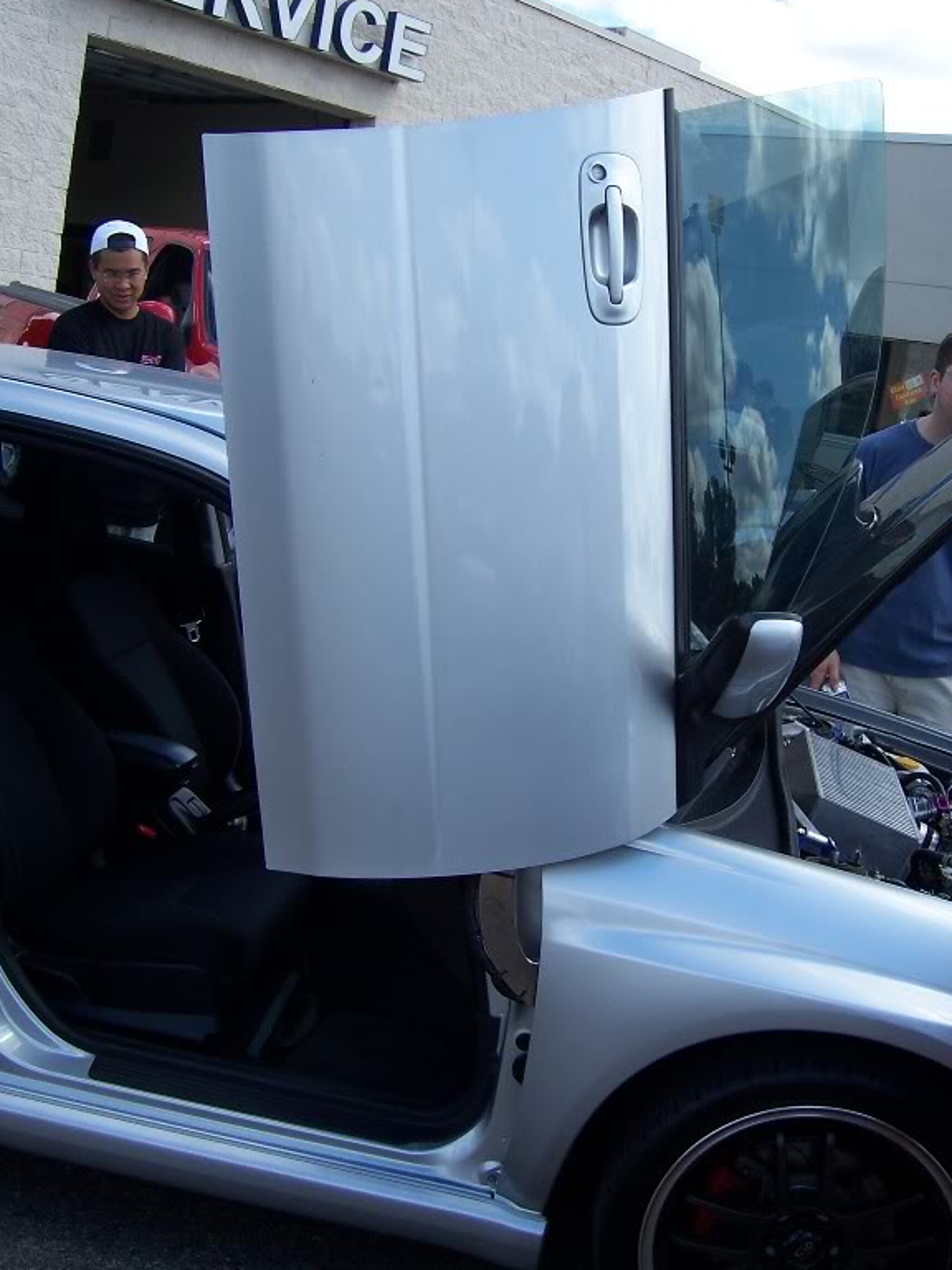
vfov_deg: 44.8
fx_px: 1540
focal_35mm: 42
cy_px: 610
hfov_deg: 34.3
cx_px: 550
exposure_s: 1/750
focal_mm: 6
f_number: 3
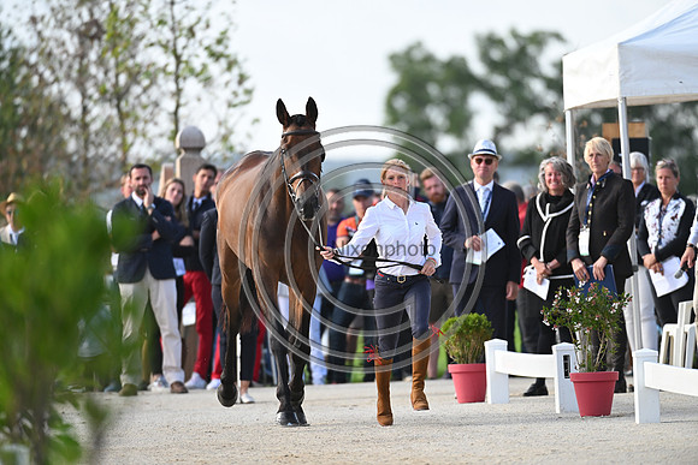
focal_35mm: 400
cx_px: 349
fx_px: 7757
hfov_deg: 5.2
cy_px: 232
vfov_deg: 3.4
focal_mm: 400
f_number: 5
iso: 1100
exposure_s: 1/1600
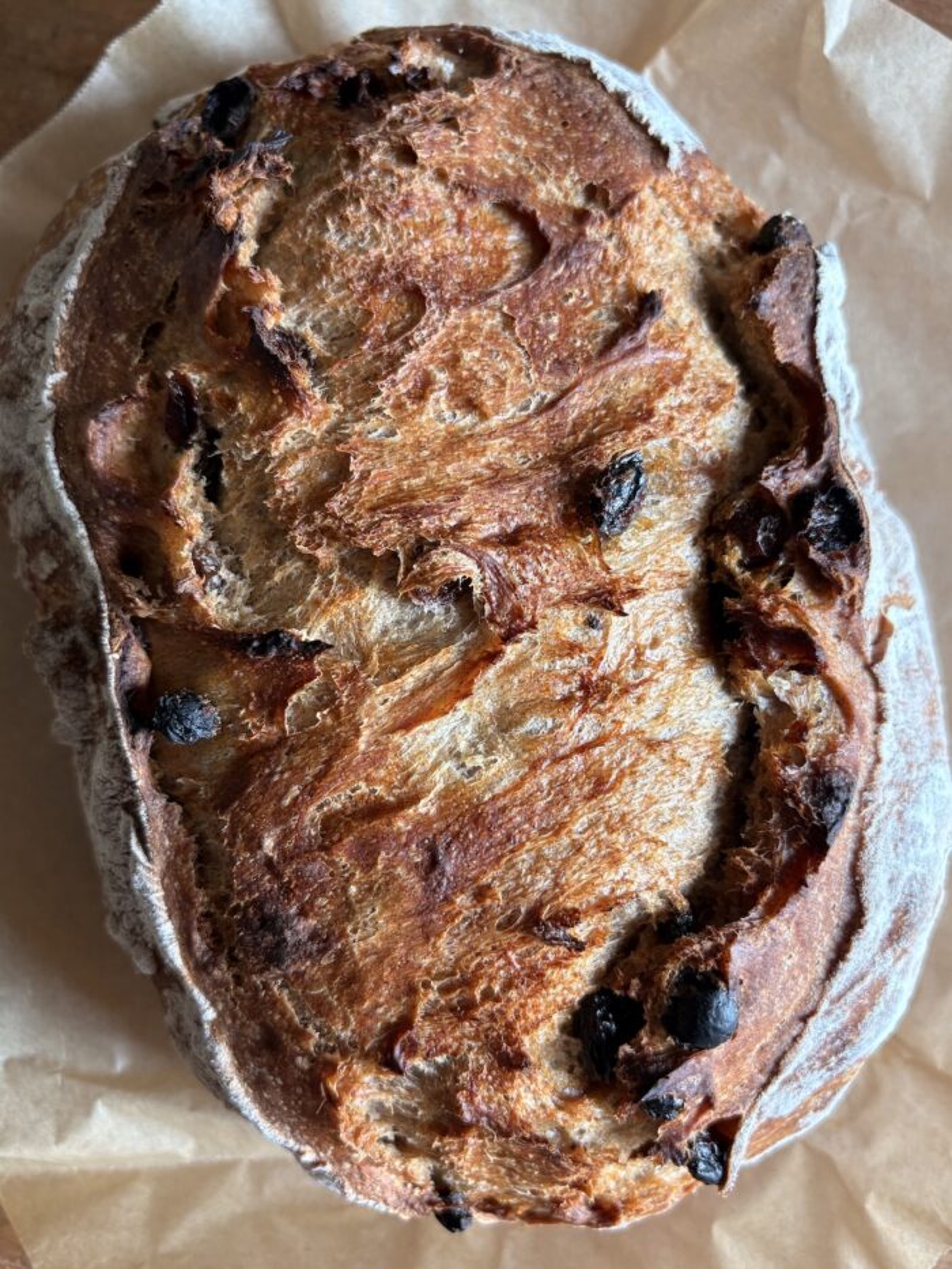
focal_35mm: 26
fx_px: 953
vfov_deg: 67.3
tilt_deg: -85.2
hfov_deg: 53.1
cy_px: 634
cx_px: 476
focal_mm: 5.96
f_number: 1.6
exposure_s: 1/113
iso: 125
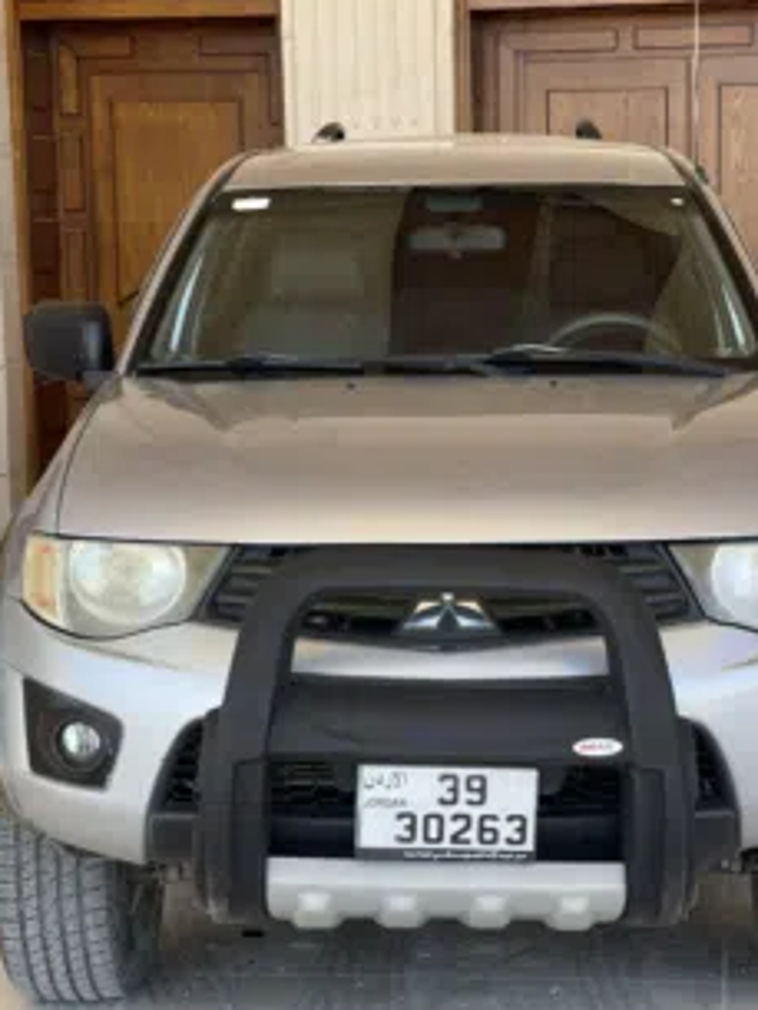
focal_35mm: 84
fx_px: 2451
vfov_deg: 23.3
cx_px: 450
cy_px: 553
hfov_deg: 17.6
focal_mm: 7.5
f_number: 2.2
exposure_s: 1/121
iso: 25
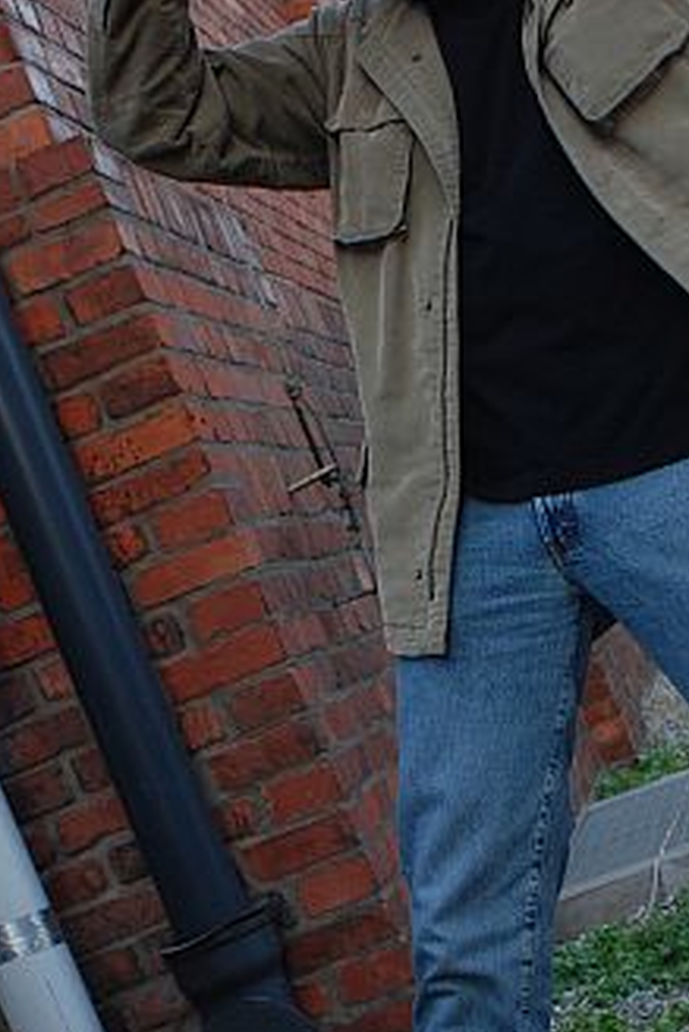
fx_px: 2351
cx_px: 532
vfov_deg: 24.7
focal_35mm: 82
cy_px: 598
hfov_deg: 16.6
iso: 400
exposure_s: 1/100
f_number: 5
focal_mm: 28
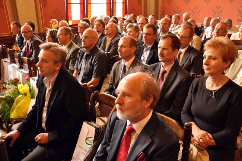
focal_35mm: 33
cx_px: 121
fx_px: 222
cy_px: 80
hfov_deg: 57.3
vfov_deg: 39.9
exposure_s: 1/30
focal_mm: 22
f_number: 4
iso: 800
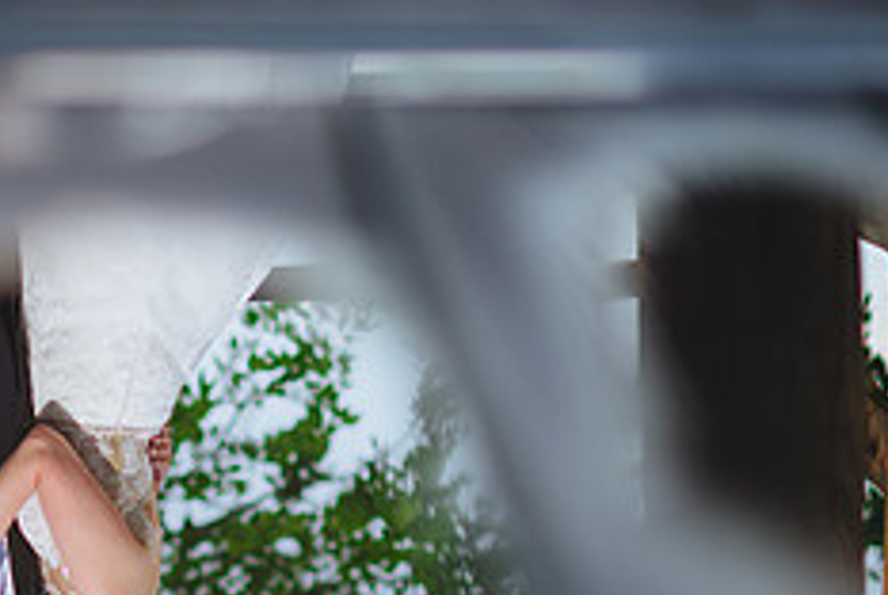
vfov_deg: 6.3
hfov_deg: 9.4
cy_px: 639
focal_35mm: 217
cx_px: 63
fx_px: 5359
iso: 100
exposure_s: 1/250
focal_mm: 85
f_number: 2
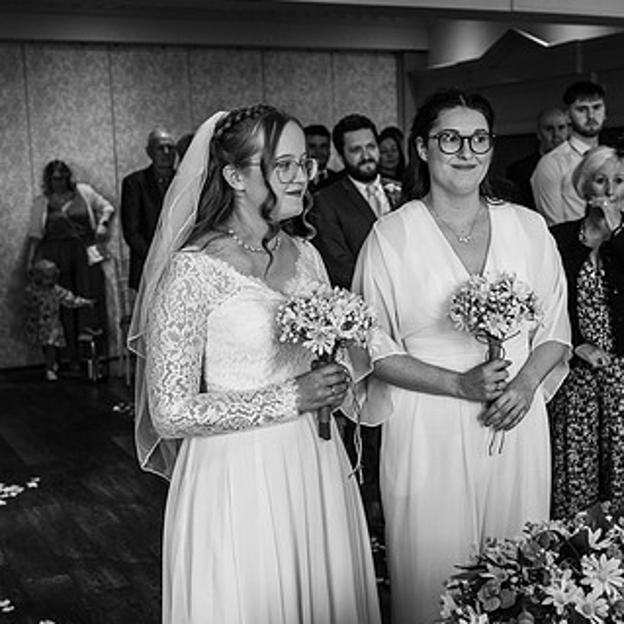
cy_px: 321
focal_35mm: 54
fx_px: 1101
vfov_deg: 31.6
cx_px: 372
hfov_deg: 31.6
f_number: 3.5
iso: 720
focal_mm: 35
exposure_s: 1/200
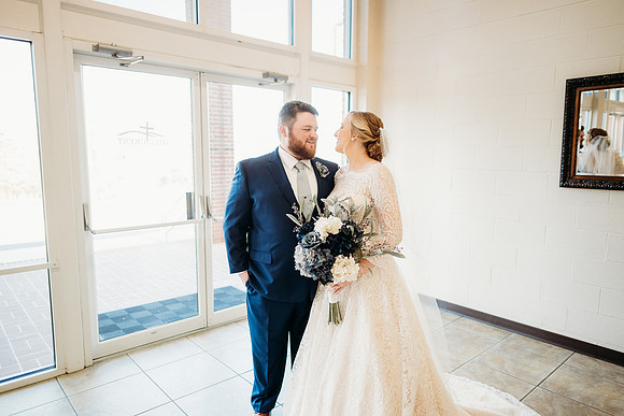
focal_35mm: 24
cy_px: 208
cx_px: 312
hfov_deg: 73.7
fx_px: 416
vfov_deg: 53.2
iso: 400
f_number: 1.8
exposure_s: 1/160
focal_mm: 24
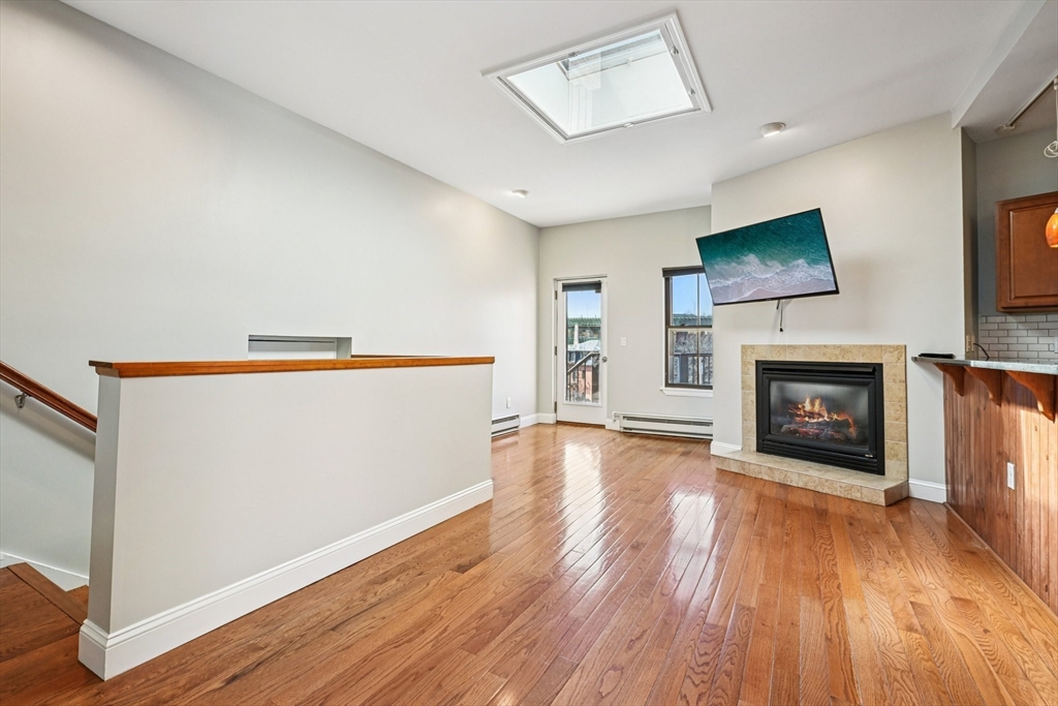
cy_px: 353
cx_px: 529
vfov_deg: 73.8
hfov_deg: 96.7
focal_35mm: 16
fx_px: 470
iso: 400
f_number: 8
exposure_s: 1/25
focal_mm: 16
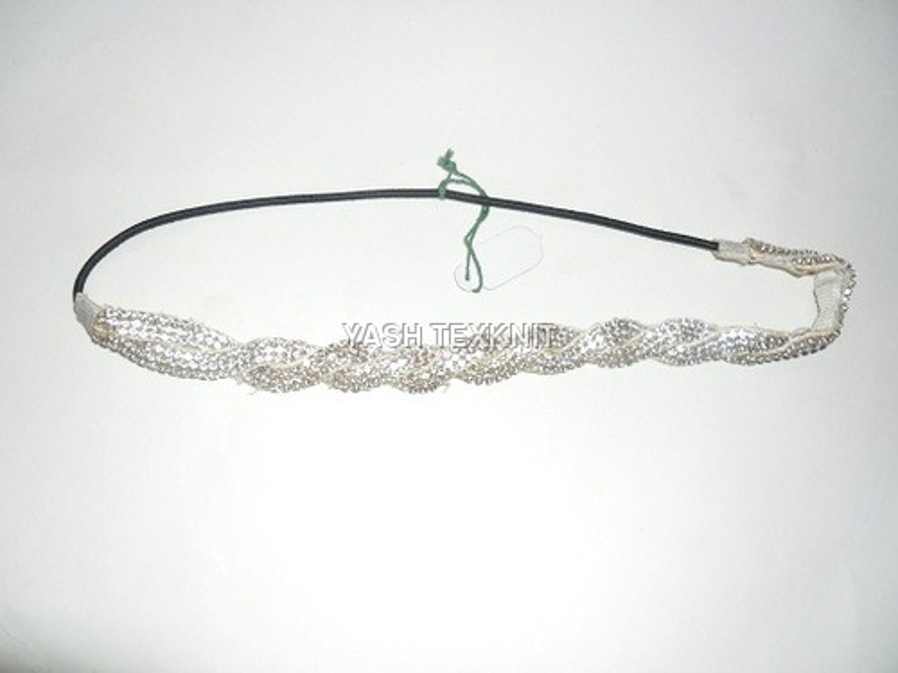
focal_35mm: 27
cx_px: 449
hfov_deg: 65.3
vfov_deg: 51.4
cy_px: 336
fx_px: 700
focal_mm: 4.9
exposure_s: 1/45
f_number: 3.5
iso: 80
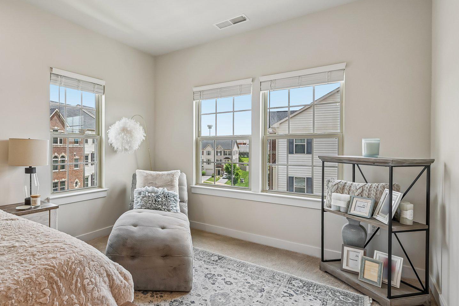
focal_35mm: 20
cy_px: 150
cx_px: 158
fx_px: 255
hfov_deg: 81.5
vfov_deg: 61.9
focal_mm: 14
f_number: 8
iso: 100
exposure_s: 1/30
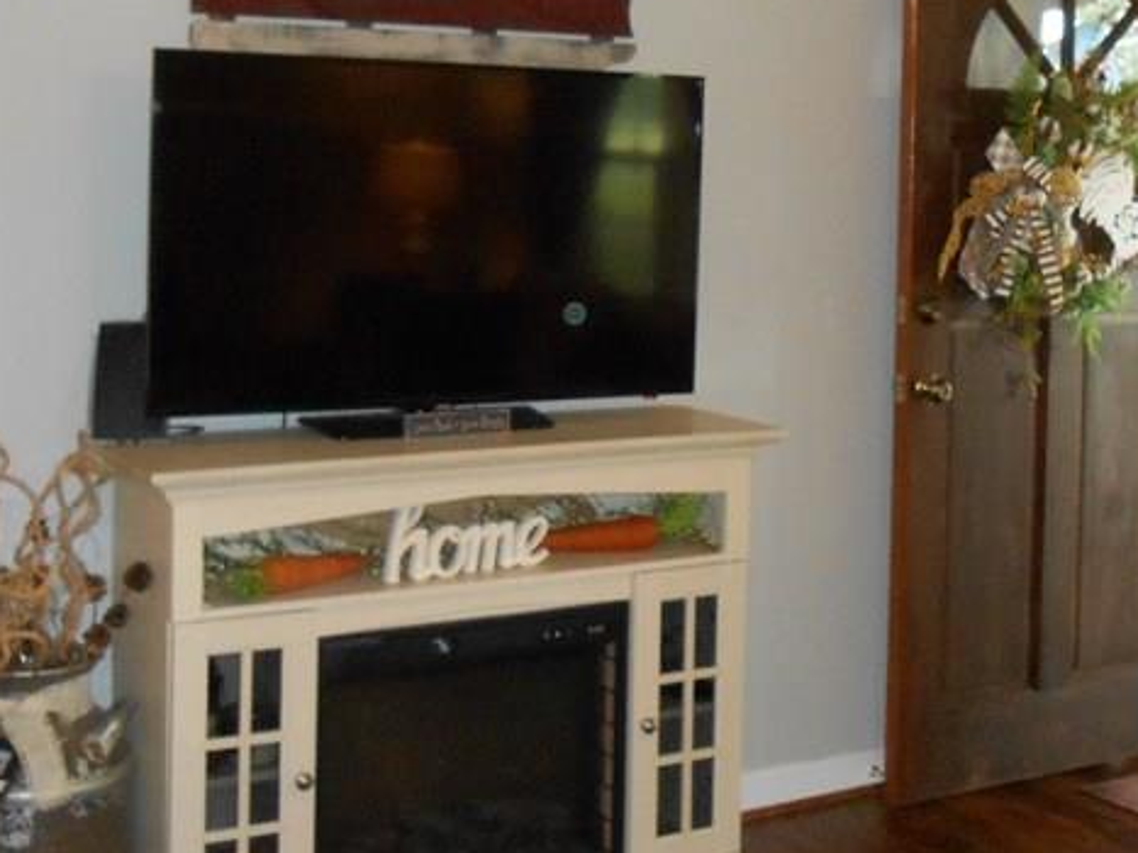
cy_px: 234
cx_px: 692
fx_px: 1873
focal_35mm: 57
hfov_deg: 33.7
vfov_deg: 25.4
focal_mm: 4.6
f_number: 3.5
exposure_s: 1/25
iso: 500
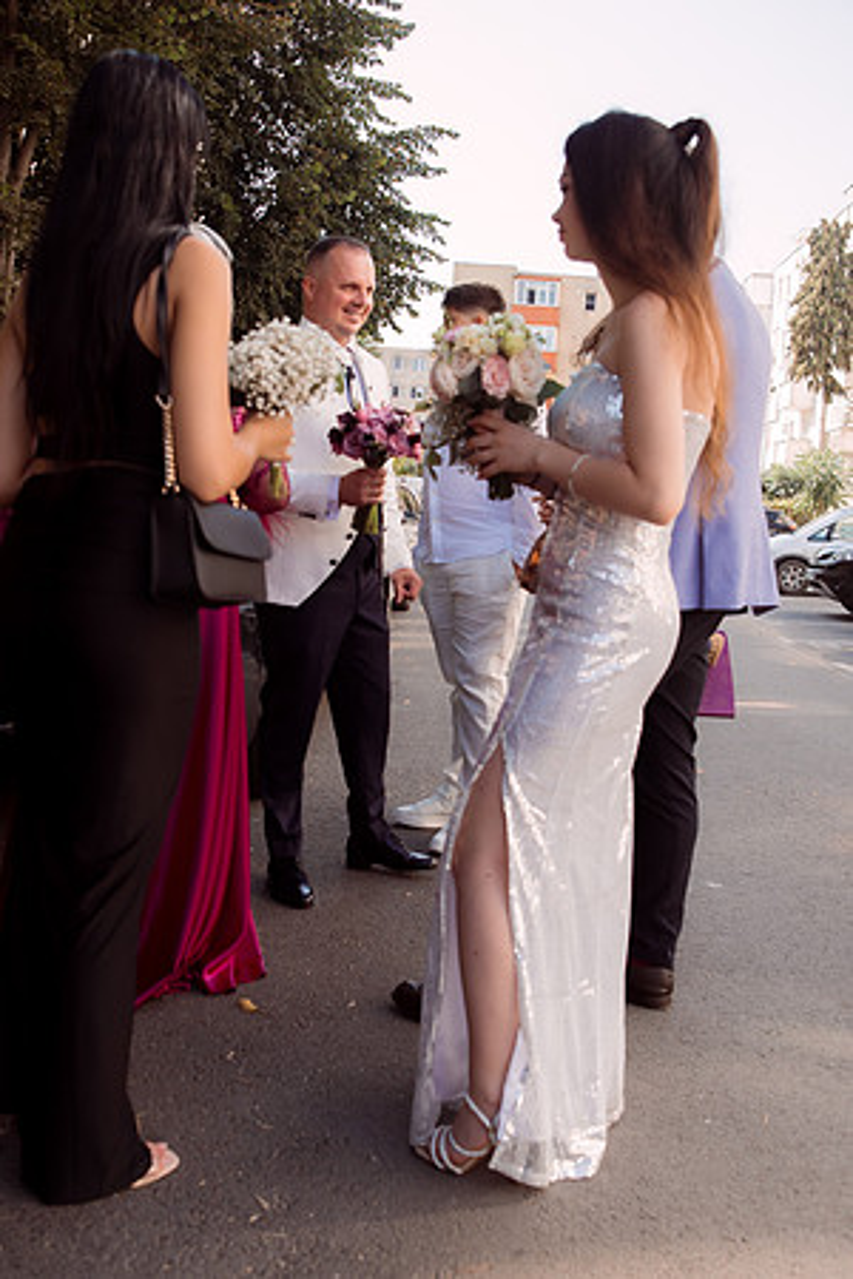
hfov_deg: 38.9
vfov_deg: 55.8
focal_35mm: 34
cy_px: 640
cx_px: 426
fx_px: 1208
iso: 100
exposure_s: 1/250
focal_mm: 23
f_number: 3.5
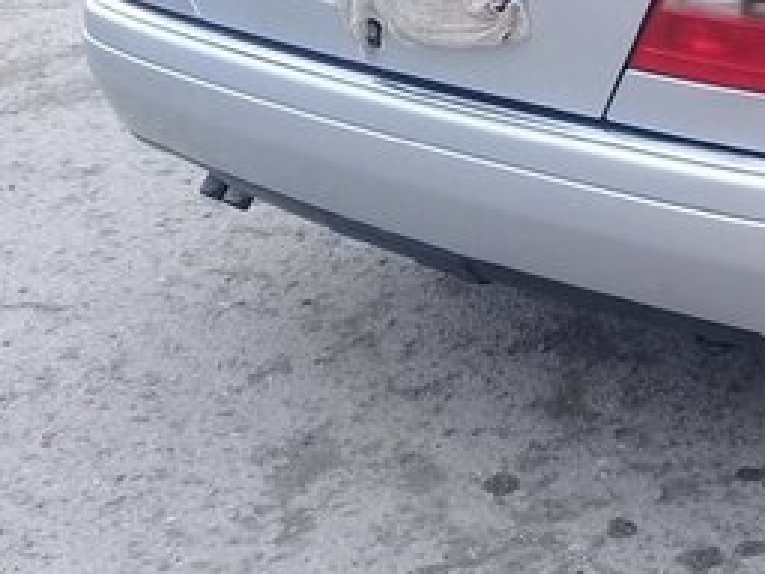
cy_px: -55
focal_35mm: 80
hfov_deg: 22.4
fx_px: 1768
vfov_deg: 17.8
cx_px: 932
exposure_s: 1/191
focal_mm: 3.3
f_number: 2.2
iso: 50
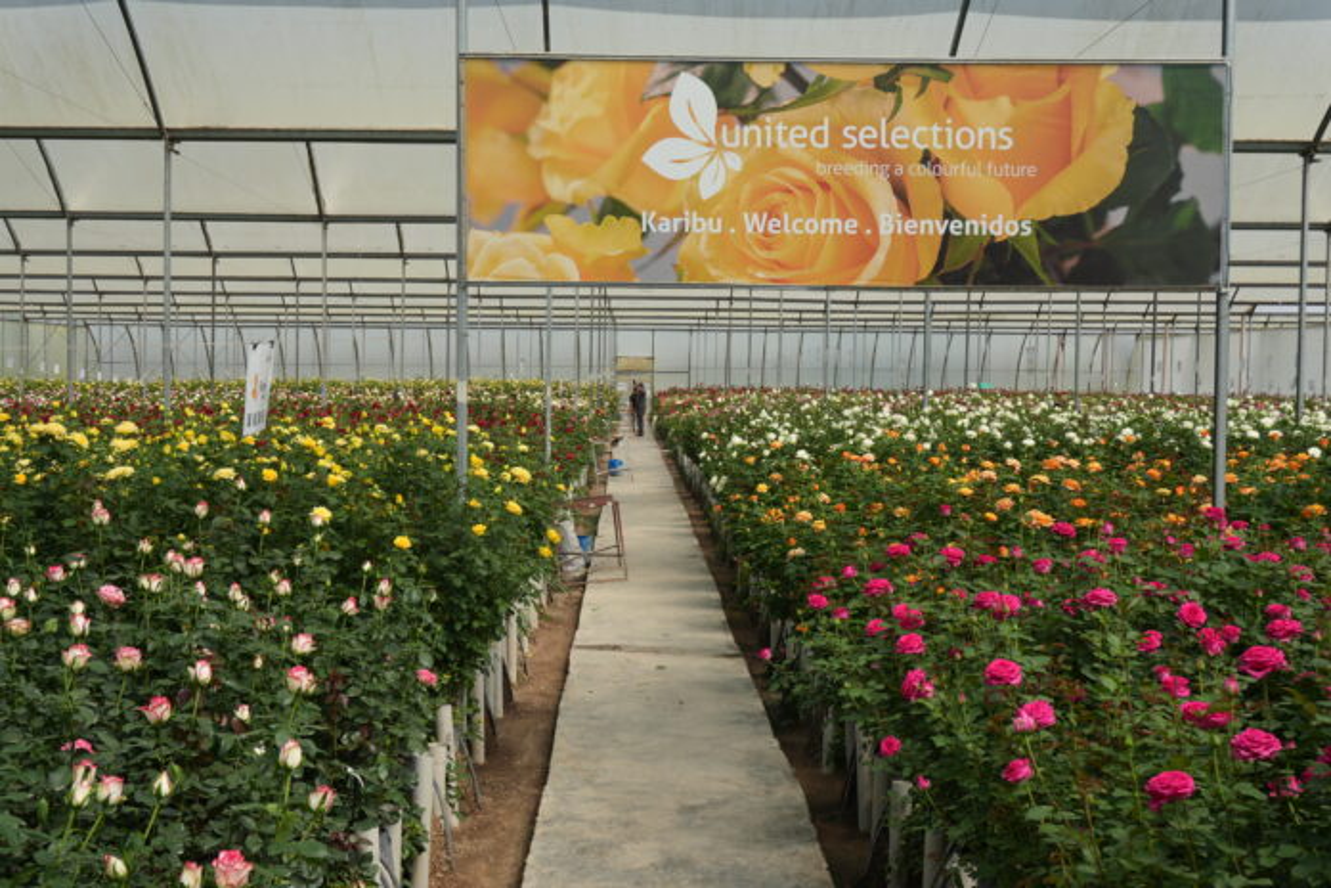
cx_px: 666
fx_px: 1775
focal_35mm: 48
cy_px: 444
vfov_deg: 28.1
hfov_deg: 41.1
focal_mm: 32
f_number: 7.1
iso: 100
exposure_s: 1/320
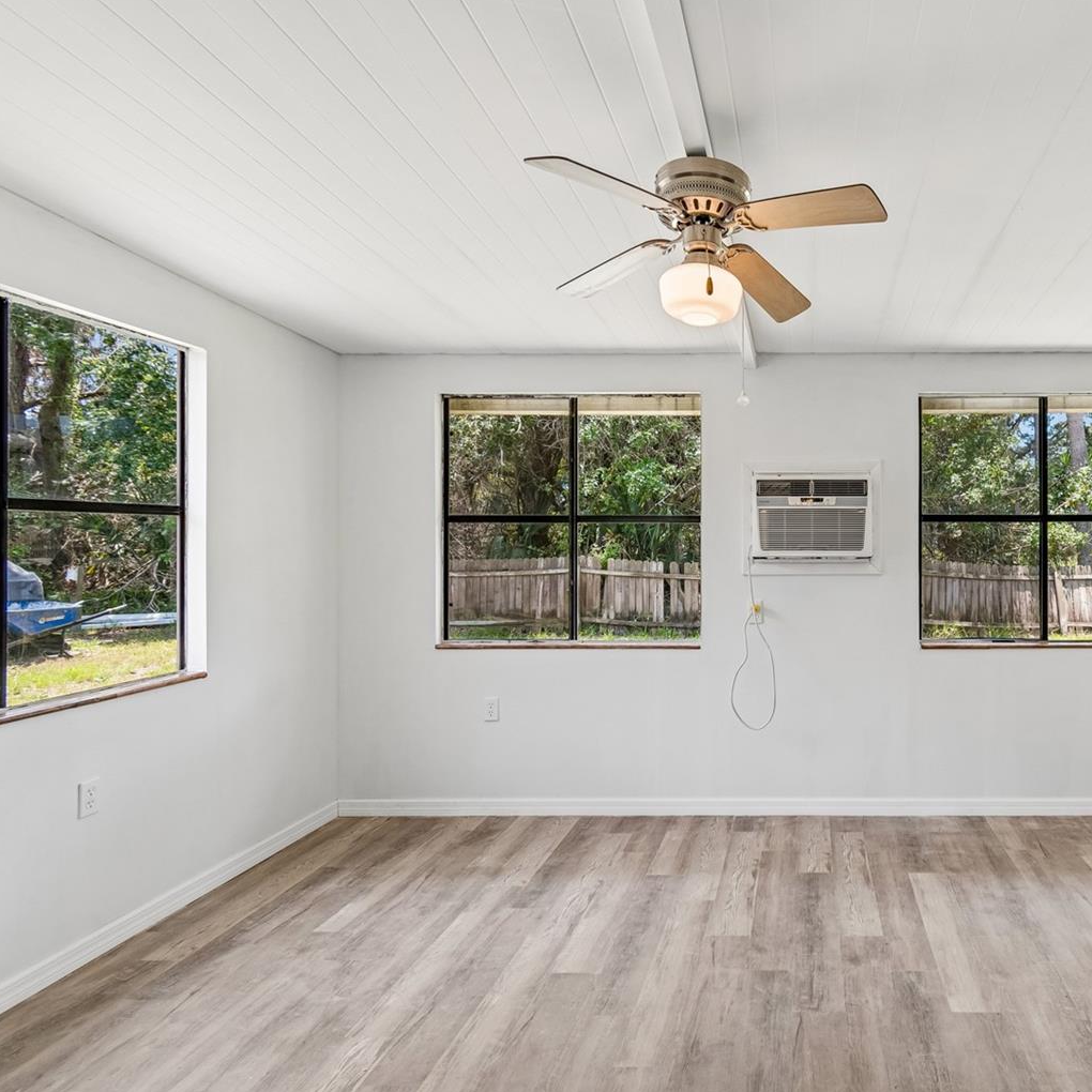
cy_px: 537
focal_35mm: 20
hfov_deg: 69.9
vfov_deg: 74.8
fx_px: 714
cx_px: 819
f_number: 5.6
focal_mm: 10
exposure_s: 1/5
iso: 100
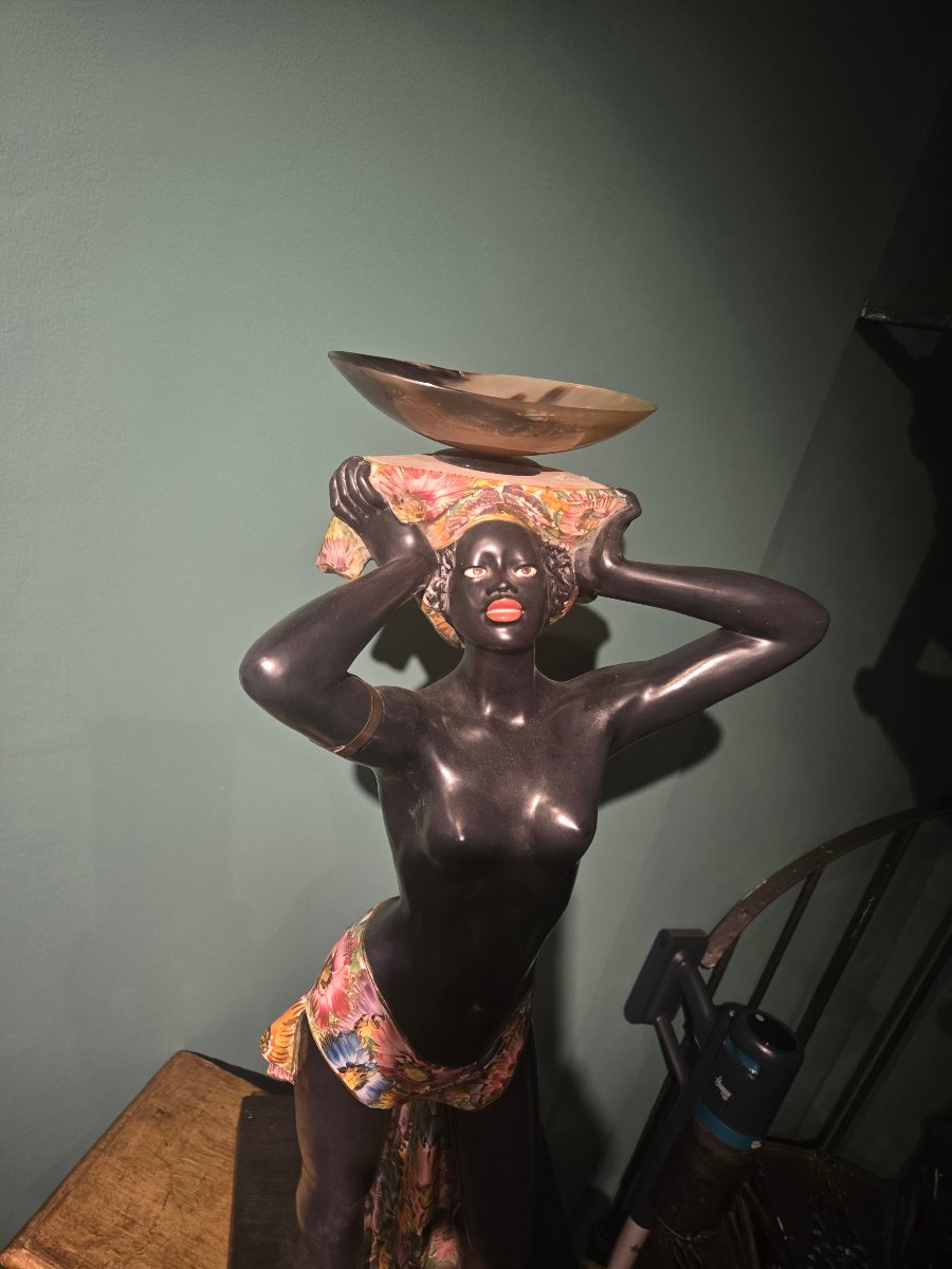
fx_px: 843
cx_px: 476
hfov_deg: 58.9
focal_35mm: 23
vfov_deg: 73.9
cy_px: 634
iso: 100
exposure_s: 1/100
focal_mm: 5.4
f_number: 1.8
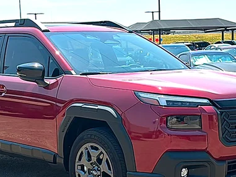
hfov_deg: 28.6
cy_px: 112
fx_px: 464
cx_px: 115
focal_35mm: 68
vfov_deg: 21.6
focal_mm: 6.86
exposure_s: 1/4808
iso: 80
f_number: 1.78
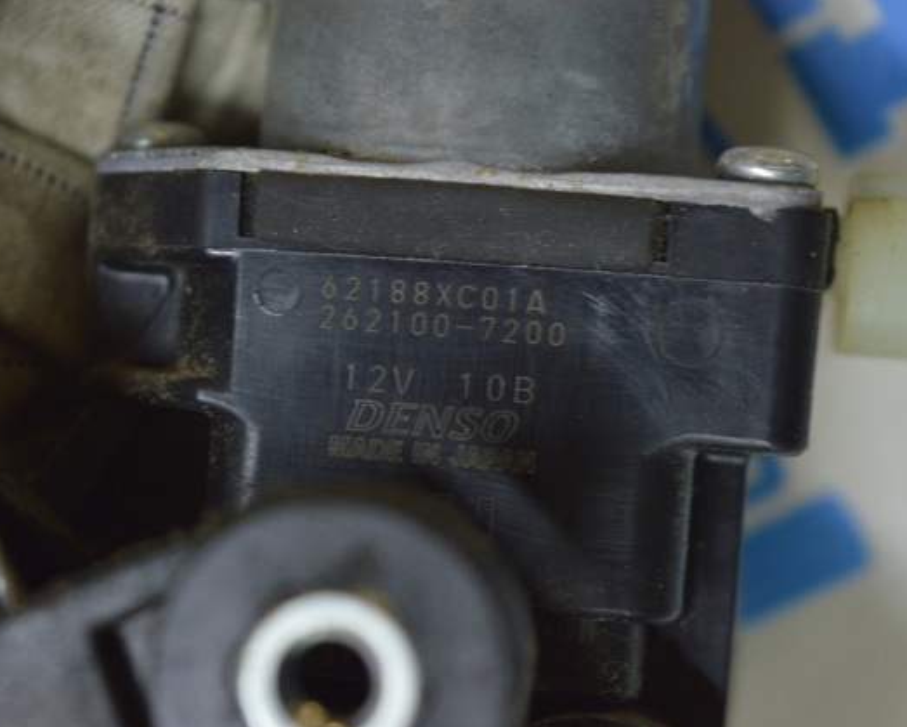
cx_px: 388
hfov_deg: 20.2
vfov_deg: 16.3
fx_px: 2540
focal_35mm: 95
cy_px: 365
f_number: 5.6
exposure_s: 1/40
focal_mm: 55
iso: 400
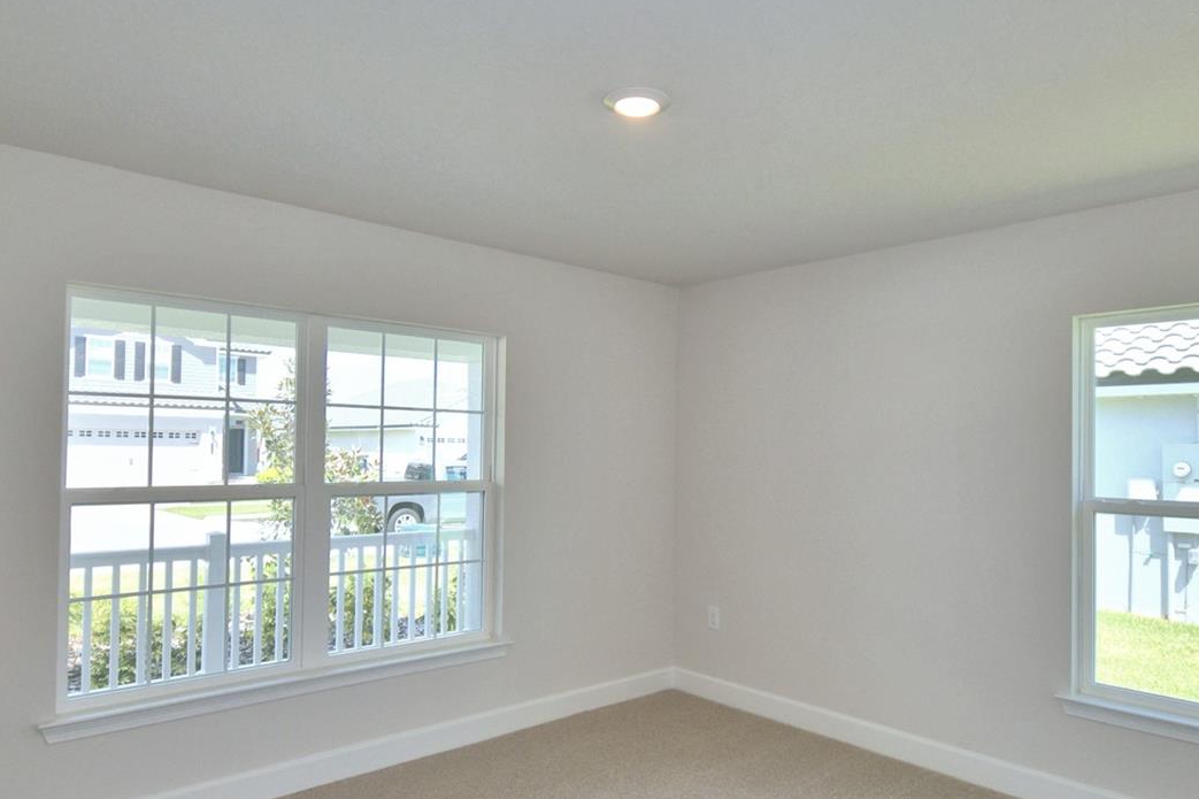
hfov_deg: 76.1
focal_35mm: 23
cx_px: 627
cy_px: 435
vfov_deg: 55.0
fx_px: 766
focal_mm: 10
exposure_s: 1/200
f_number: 4.5
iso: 100
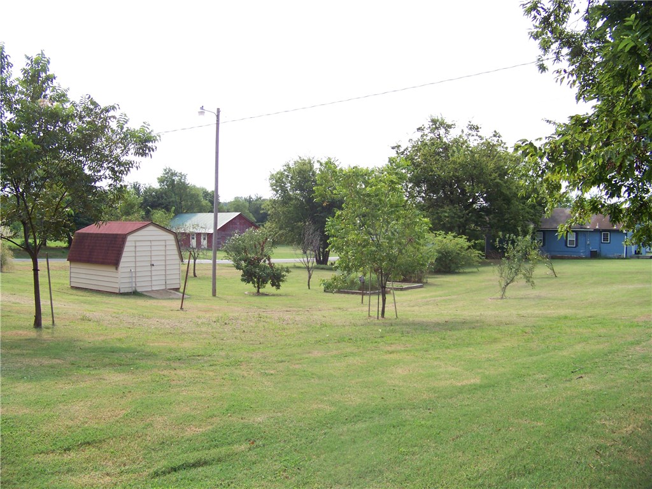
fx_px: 678
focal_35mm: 36
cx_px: 326
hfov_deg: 51.4
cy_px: 244
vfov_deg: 39.7
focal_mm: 5.85
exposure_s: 1/400
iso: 64
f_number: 2.8
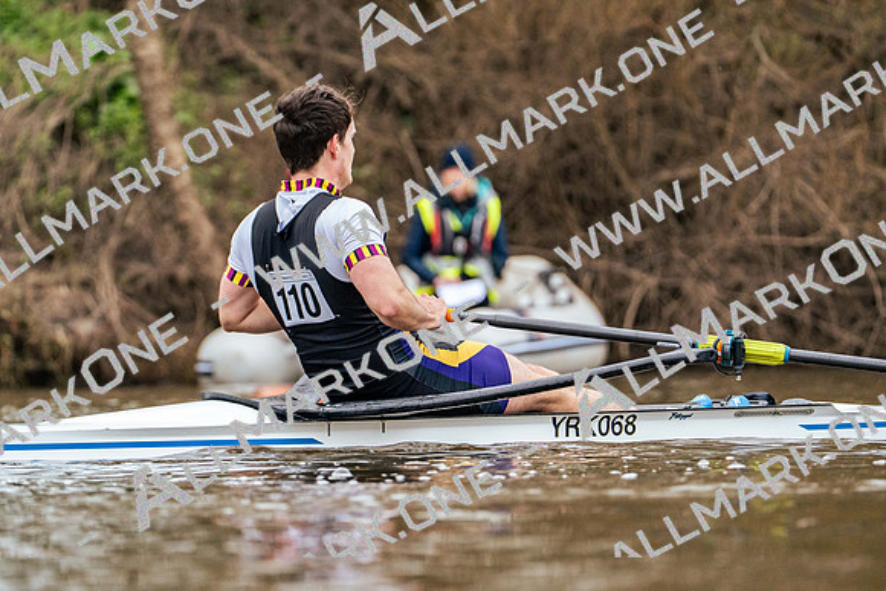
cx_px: 443
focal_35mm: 382
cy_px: 296
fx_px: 9403
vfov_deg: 3.6
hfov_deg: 5.4
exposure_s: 1/2000
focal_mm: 382
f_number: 6.3
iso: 5000
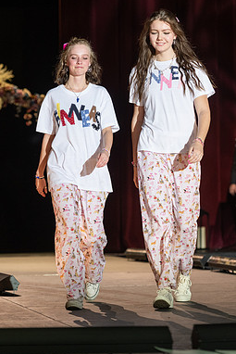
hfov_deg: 7.8
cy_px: 159
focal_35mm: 177
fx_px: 1739
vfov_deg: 11.6
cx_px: 130
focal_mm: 100
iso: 640
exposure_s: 1/800
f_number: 2.8
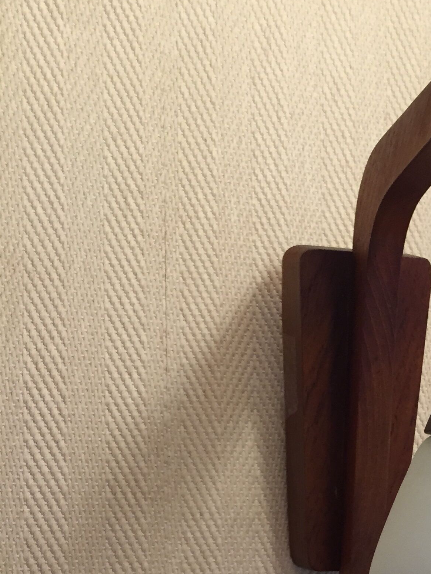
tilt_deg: -0.7
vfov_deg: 30.6
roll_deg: -0.7
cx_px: 441
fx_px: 1013
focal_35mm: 61
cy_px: 492
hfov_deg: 23.0
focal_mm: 4.15
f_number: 2.2
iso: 125
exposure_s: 1/33
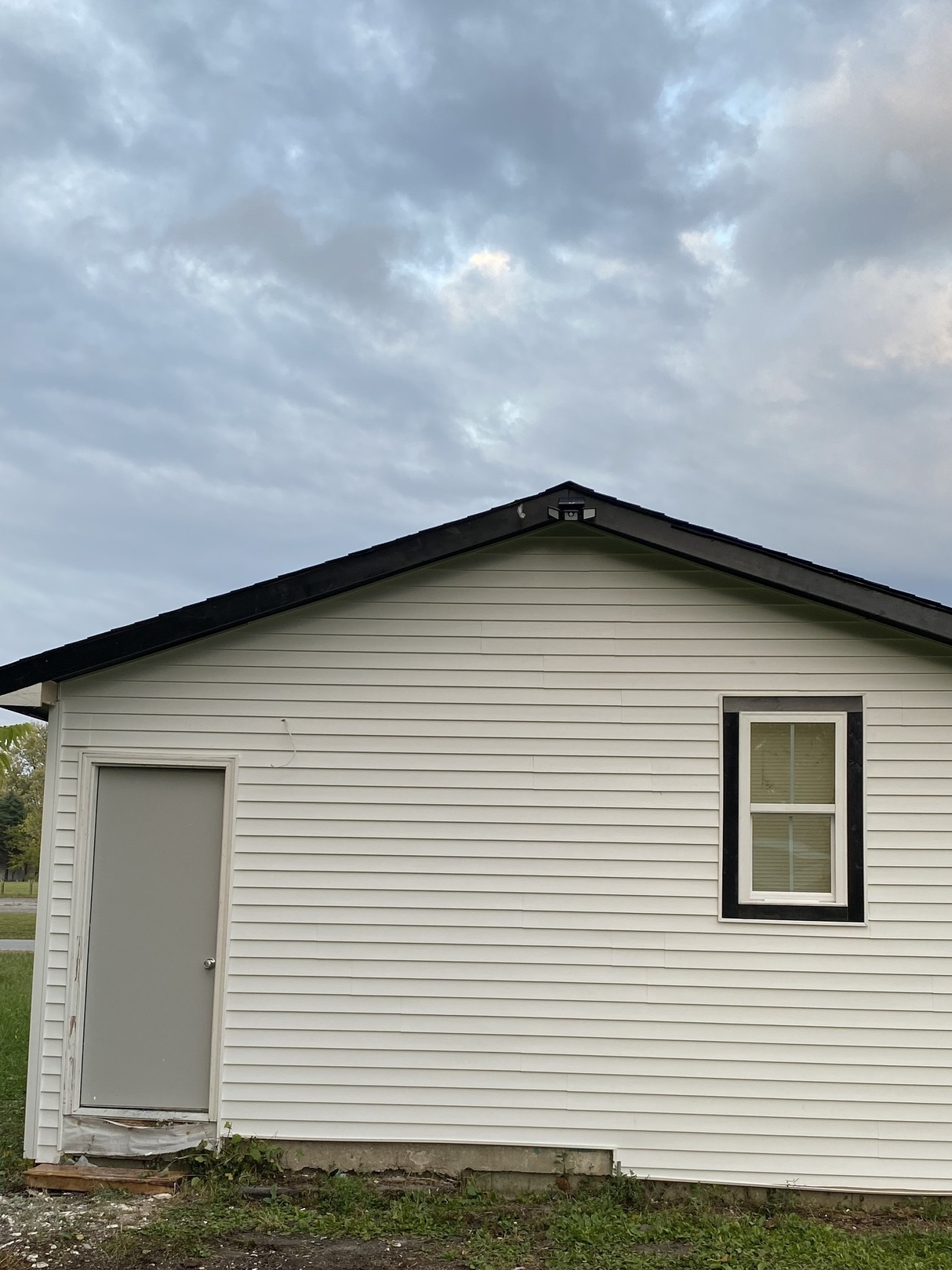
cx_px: 523
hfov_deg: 38.6
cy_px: 766
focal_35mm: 37
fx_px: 1357
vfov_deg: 49.8
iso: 50
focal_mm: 4.25
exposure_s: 1/121
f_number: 1.8
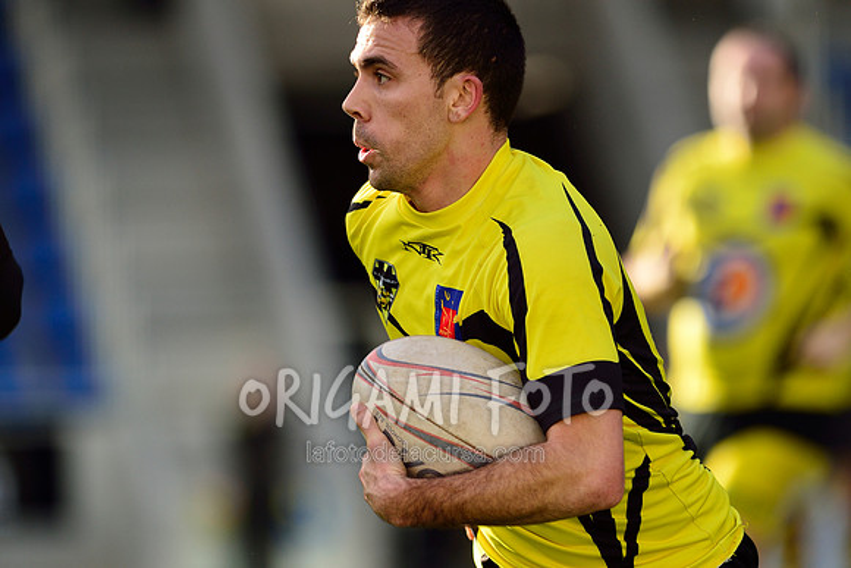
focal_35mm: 420
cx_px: 426
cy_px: 284
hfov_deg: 4.9
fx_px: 9930
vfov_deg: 3.3
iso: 400
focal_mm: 420
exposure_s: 1/1250
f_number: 5
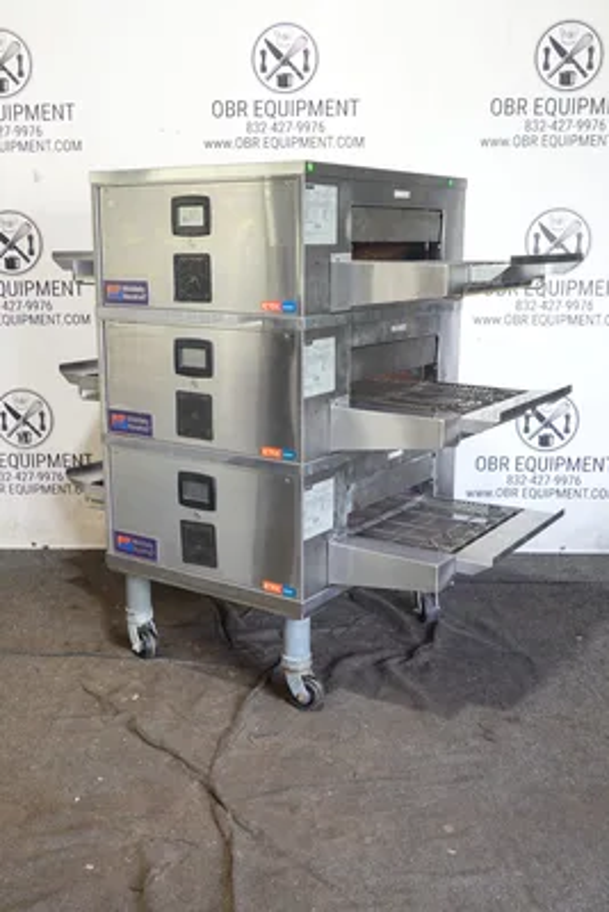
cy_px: 456
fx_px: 938
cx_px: 304
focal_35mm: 37
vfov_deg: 51.9
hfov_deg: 36.0
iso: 250
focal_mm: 13.84
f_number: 3.5
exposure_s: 1/10
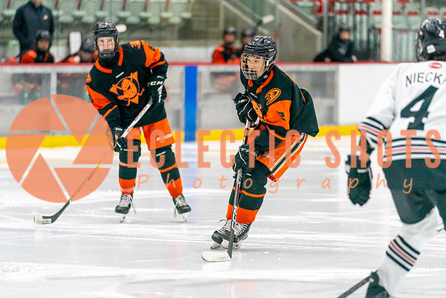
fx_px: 3348
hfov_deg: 7.6
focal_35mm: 270
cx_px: 239
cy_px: 191
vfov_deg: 5.1
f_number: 2.8
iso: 3200
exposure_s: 1/1250
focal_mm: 186
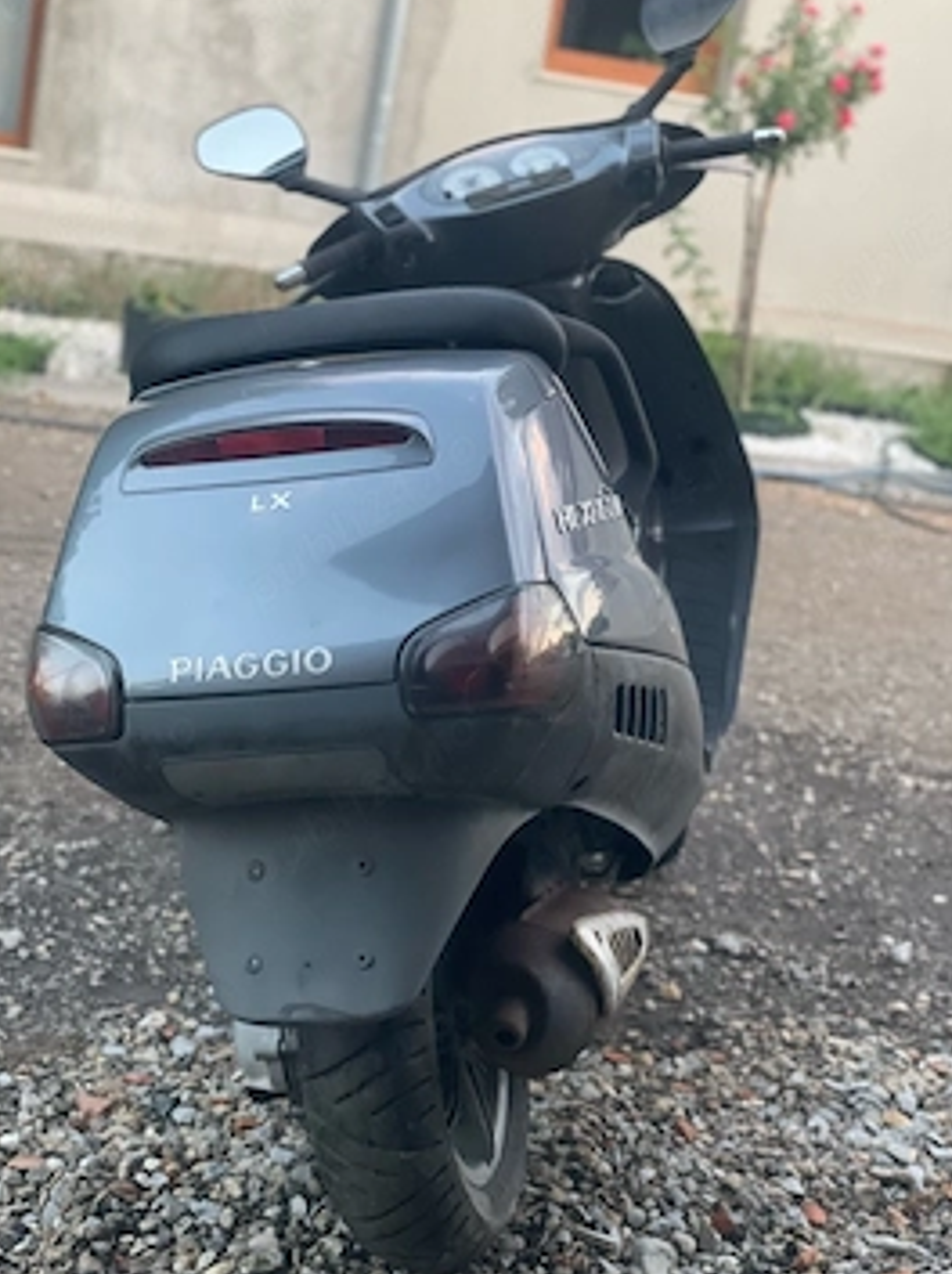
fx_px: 2167
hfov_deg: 24.8
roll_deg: -9.4
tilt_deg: -11.6
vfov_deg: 32.7
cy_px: 563
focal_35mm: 59
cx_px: 433
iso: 250
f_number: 2
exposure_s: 1/74
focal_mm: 6
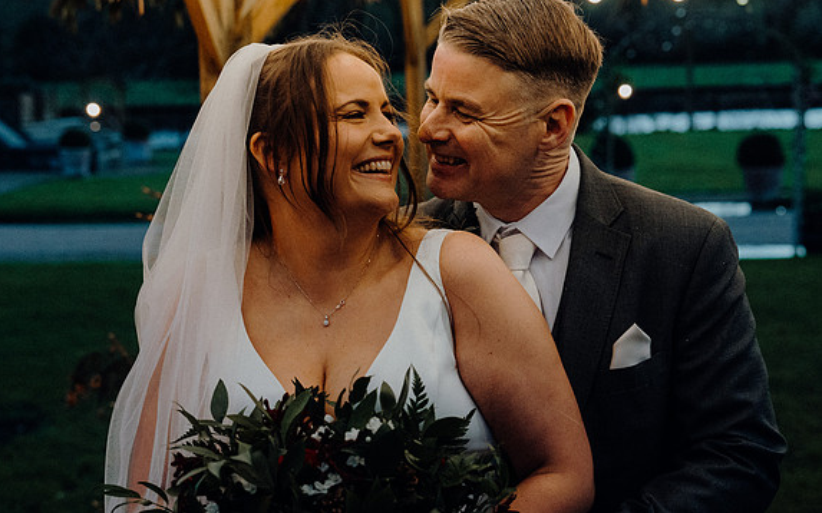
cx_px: 407
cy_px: 240
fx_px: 1478
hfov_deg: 31.1
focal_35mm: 66
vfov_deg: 19.7
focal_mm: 43
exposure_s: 1/160
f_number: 3.5
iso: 4000
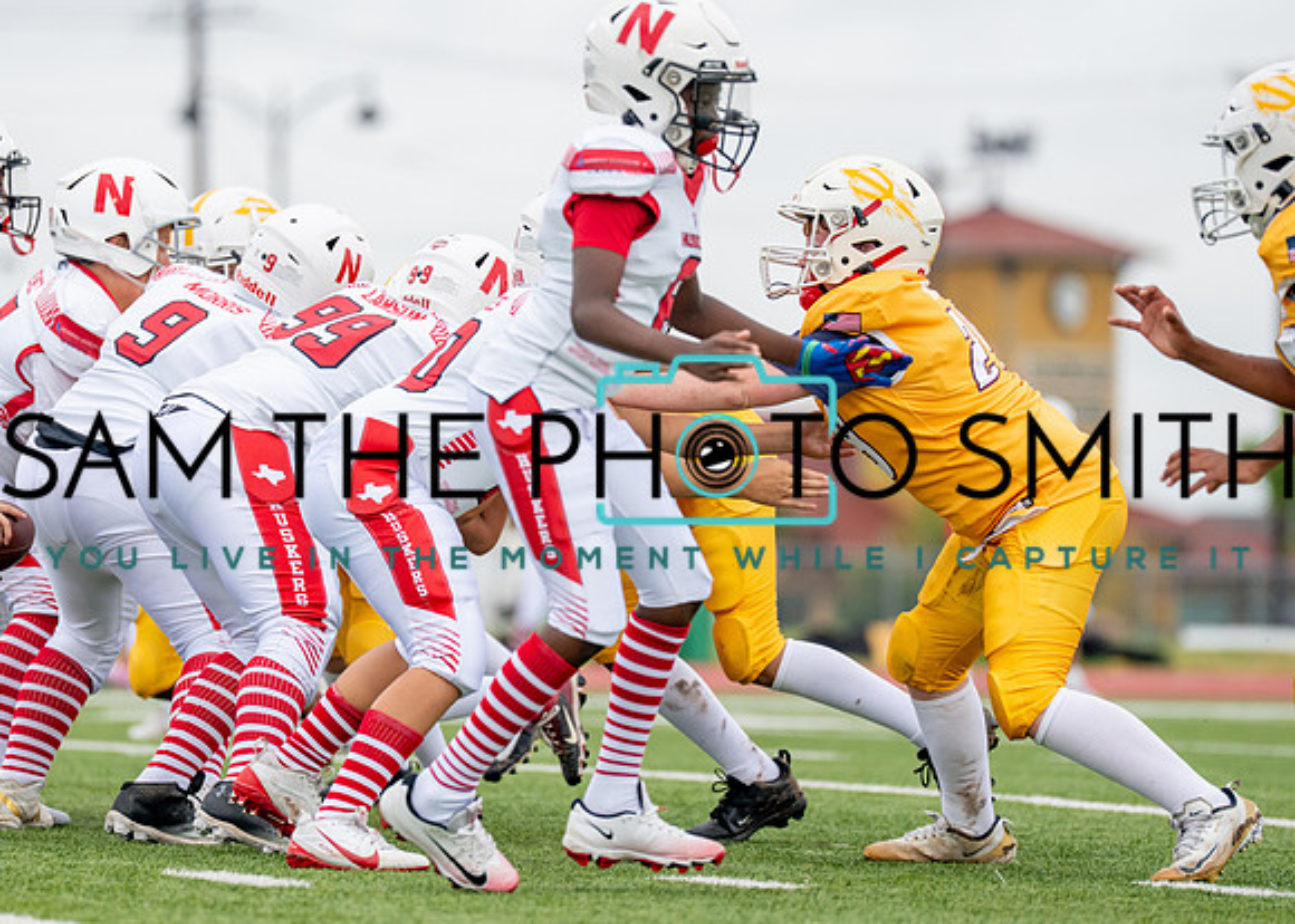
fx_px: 11857
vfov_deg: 4.5
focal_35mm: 322
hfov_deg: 6.3
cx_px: 597
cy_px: 480
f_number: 2.8
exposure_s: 1/2000
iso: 500
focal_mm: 200
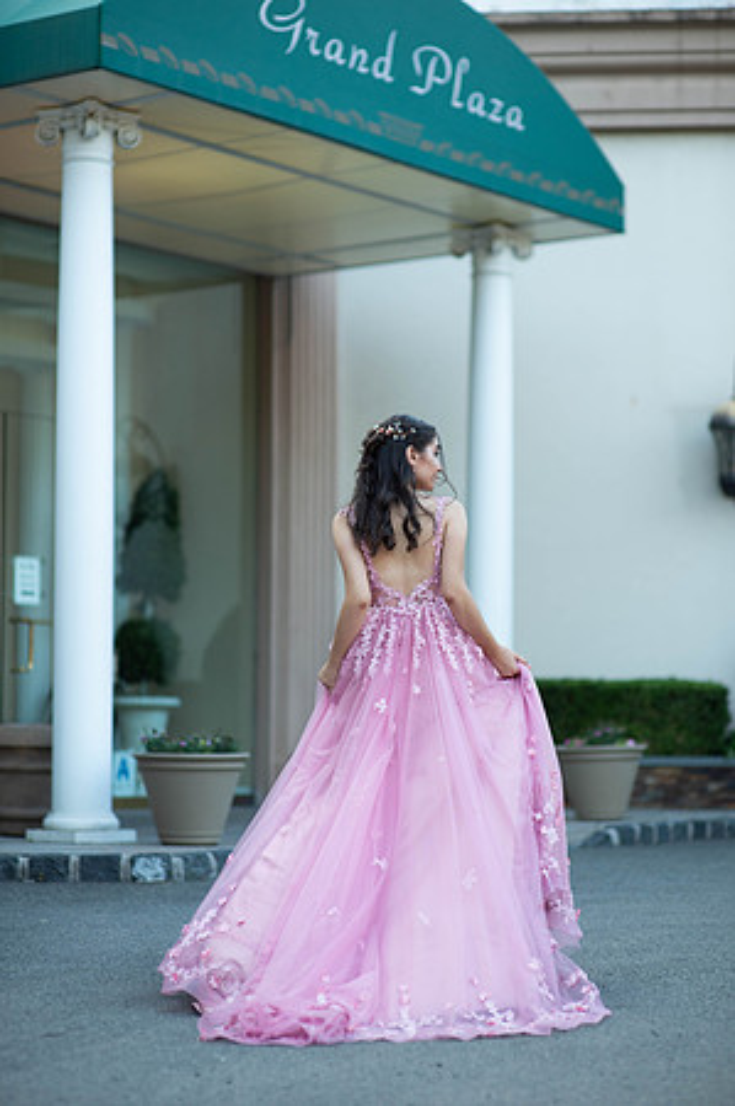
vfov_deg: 23.9
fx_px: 2609
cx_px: 368
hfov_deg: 16.0
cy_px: 553
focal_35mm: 85
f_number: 2
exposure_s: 1/640
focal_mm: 85
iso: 250
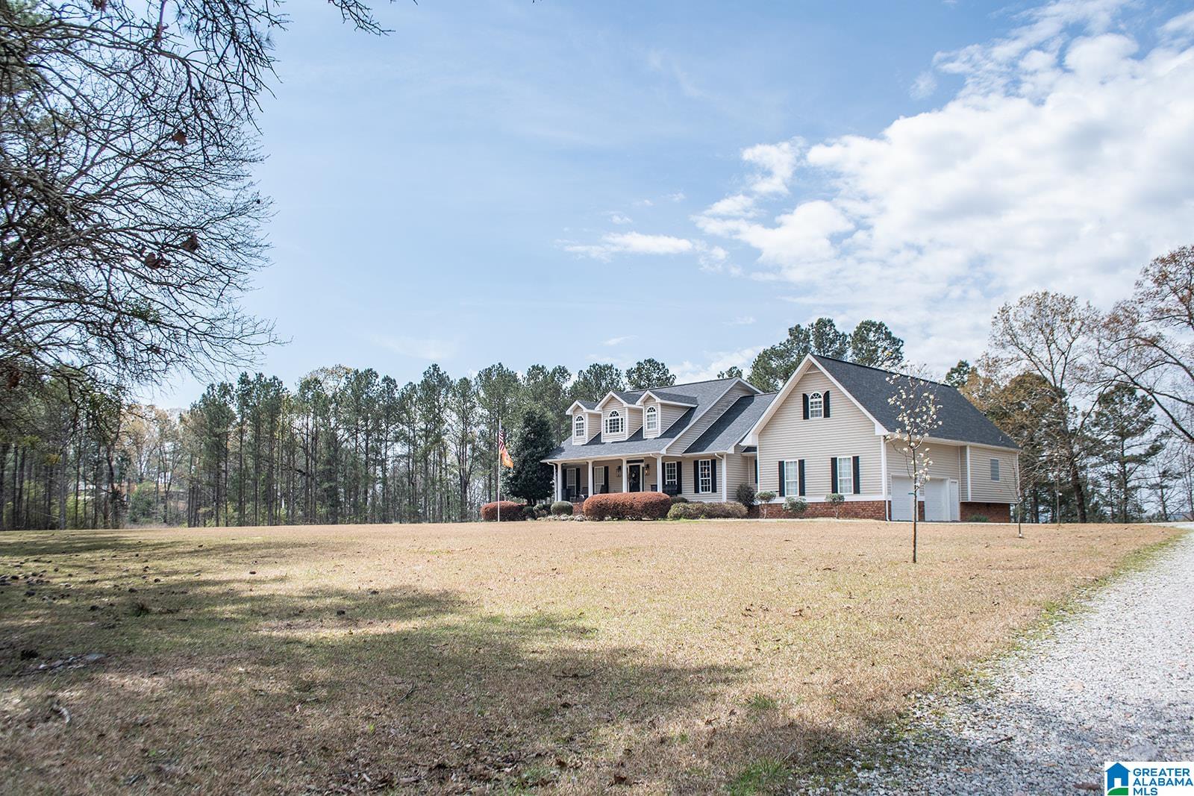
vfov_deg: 47.9
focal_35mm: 27
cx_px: 597
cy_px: 398
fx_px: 896
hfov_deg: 67.4
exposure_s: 1/400
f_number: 8
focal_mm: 18
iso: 125
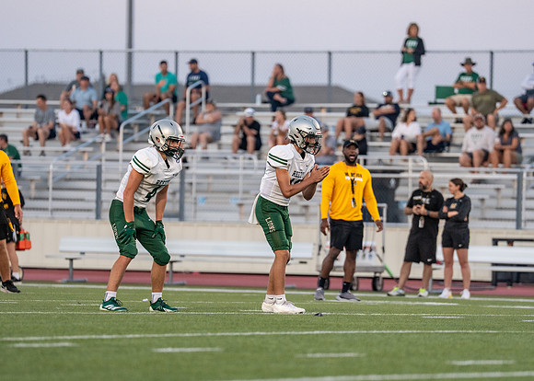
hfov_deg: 6.6
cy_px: 212
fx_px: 4633
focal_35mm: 306
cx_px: 286
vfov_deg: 4.7
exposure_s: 1/1250
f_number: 2.8
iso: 1600
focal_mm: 200
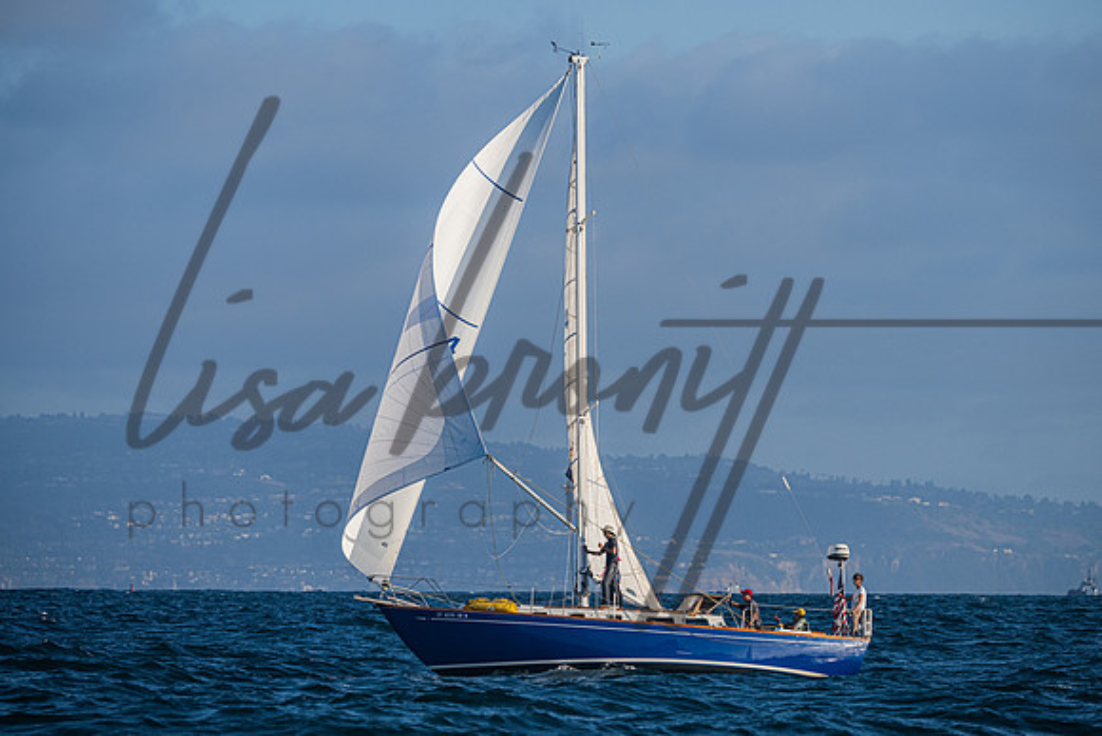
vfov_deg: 4.3
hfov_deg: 6.4
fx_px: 9856
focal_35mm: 322
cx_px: 593
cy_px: 337
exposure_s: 1/2000
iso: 400
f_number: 7.1
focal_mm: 290
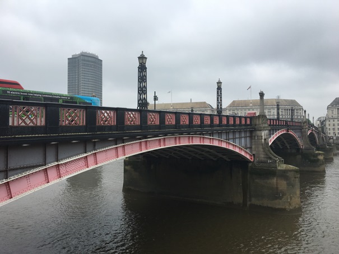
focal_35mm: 29
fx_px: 284
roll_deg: -0.6
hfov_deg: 61.6
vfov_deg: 48.2
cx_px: 170
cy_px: 127
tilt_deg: +1.5
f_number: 2.2
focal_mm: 4.15
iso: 25
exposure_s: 1/693
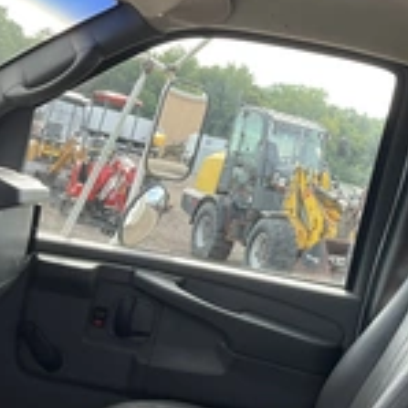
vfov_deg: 24.8
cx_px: 389
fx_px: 920
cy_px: 129
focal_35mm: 69
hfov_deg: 24.1
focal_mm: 3
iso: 20
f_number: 1.8
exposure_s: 1/146
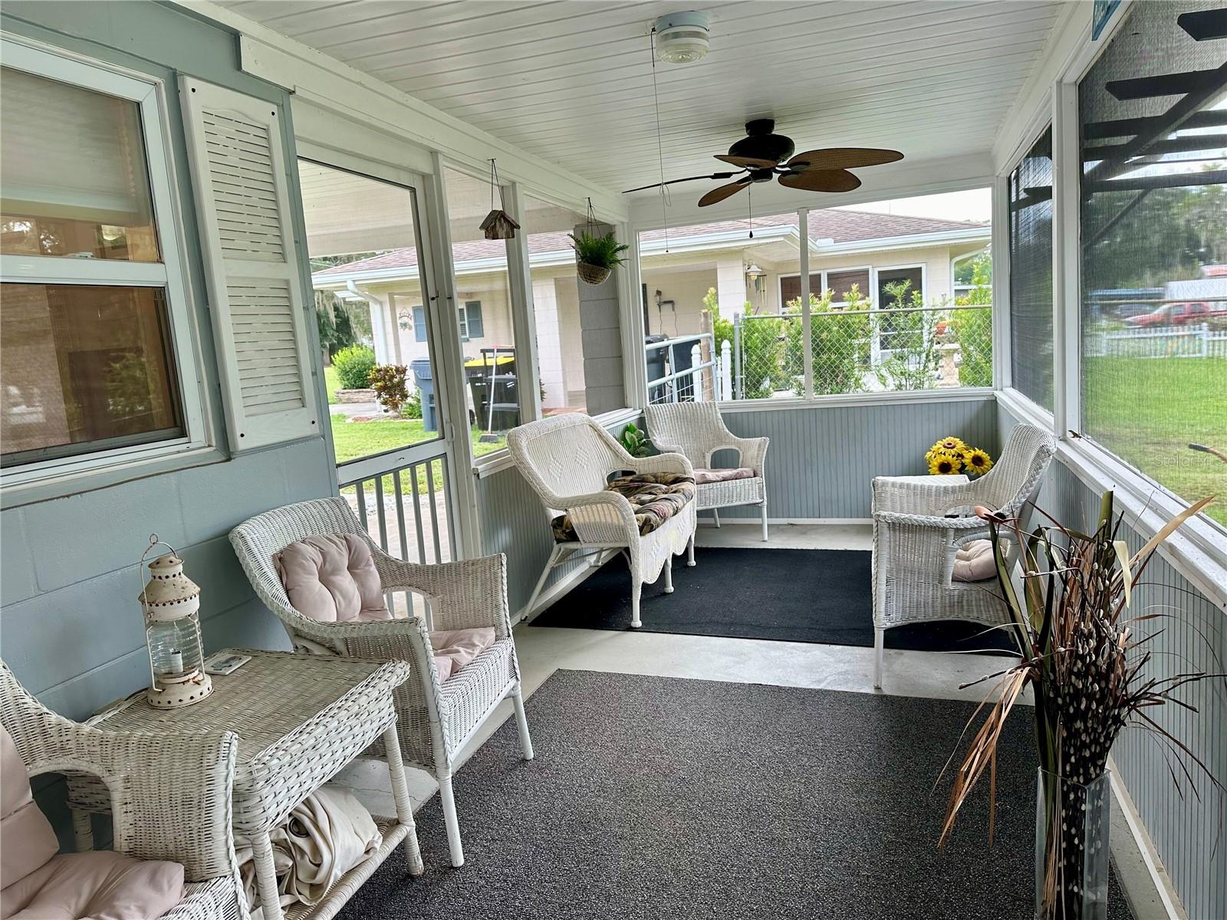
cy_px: 460
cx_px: 614
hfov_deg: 71.6
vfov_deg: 56.8
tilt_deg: -6.7
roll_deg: +4.1
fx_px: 851
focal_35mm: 24
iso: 64
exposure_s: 1/211
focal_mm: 6.86
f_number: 1.78
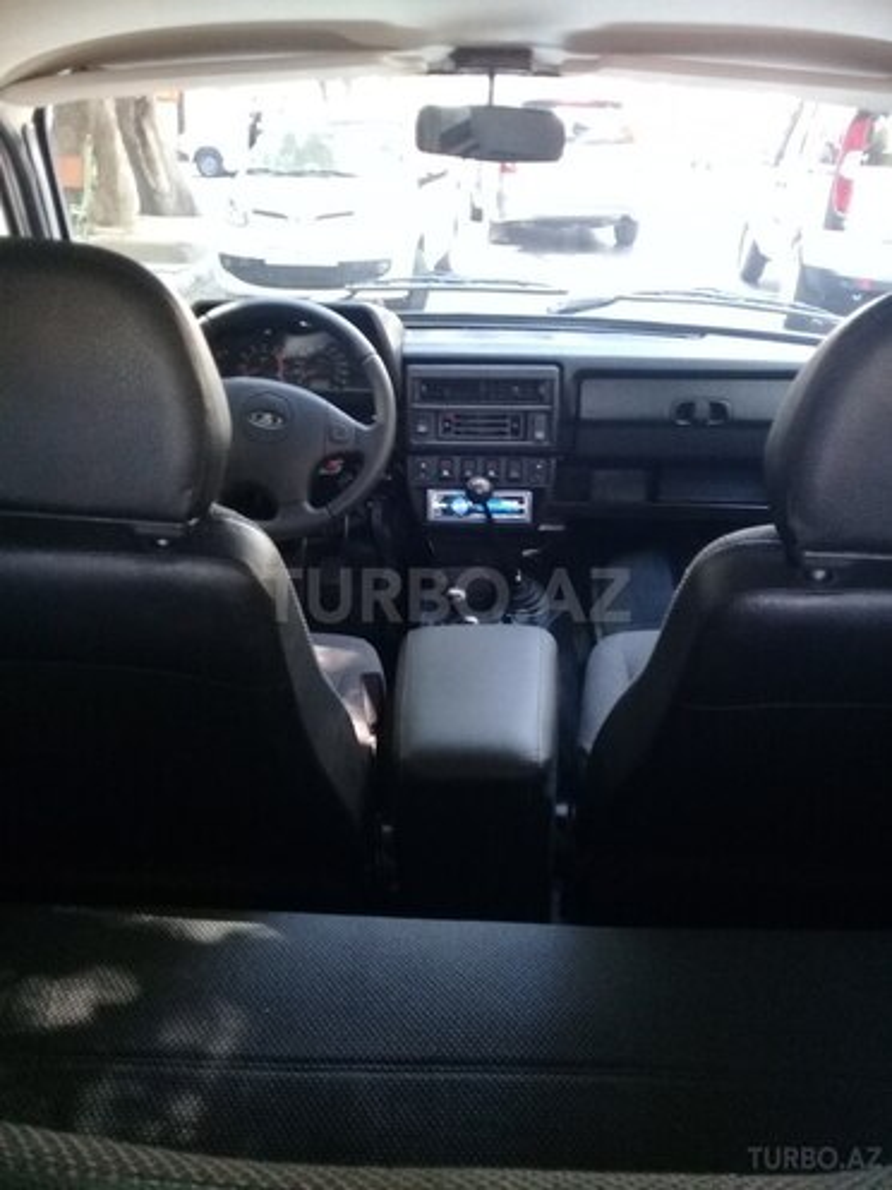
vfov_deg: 58.4
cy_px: 595
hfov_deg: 45.4
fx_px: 1065
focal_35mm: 31
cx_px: 446
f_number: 2.2
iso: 200
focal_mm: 3.3
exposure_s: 1/24
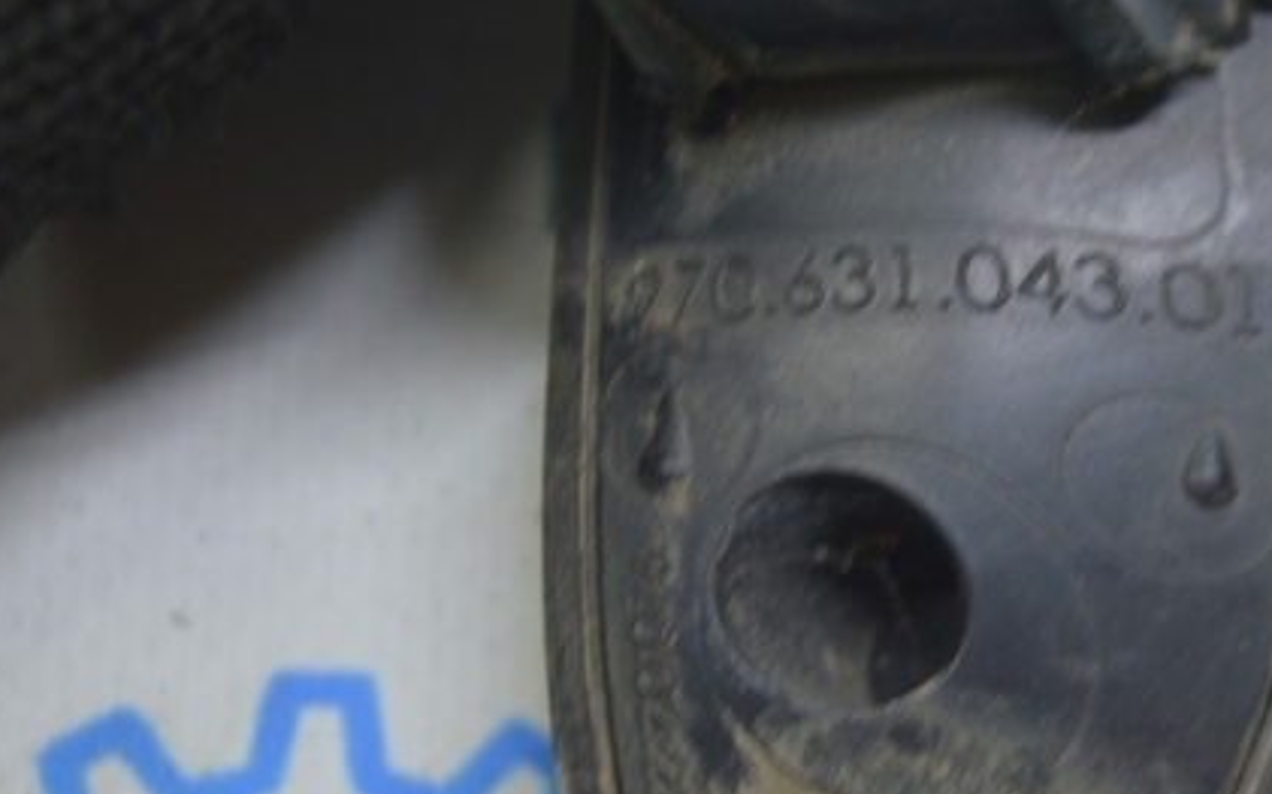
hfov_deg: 16.3
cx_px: 900
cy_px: 346
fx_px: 4429
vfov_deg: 10.3
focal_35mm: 128
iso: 400
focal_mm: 55
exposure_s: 1/20
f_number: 5.6
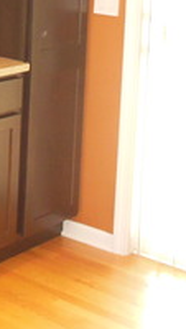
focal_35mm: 87
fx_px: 760
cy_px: -13
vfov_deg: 23.3
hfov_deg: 13.2
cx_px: -84
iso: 400
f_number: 3.2
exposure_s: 1/30
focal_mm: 4.5
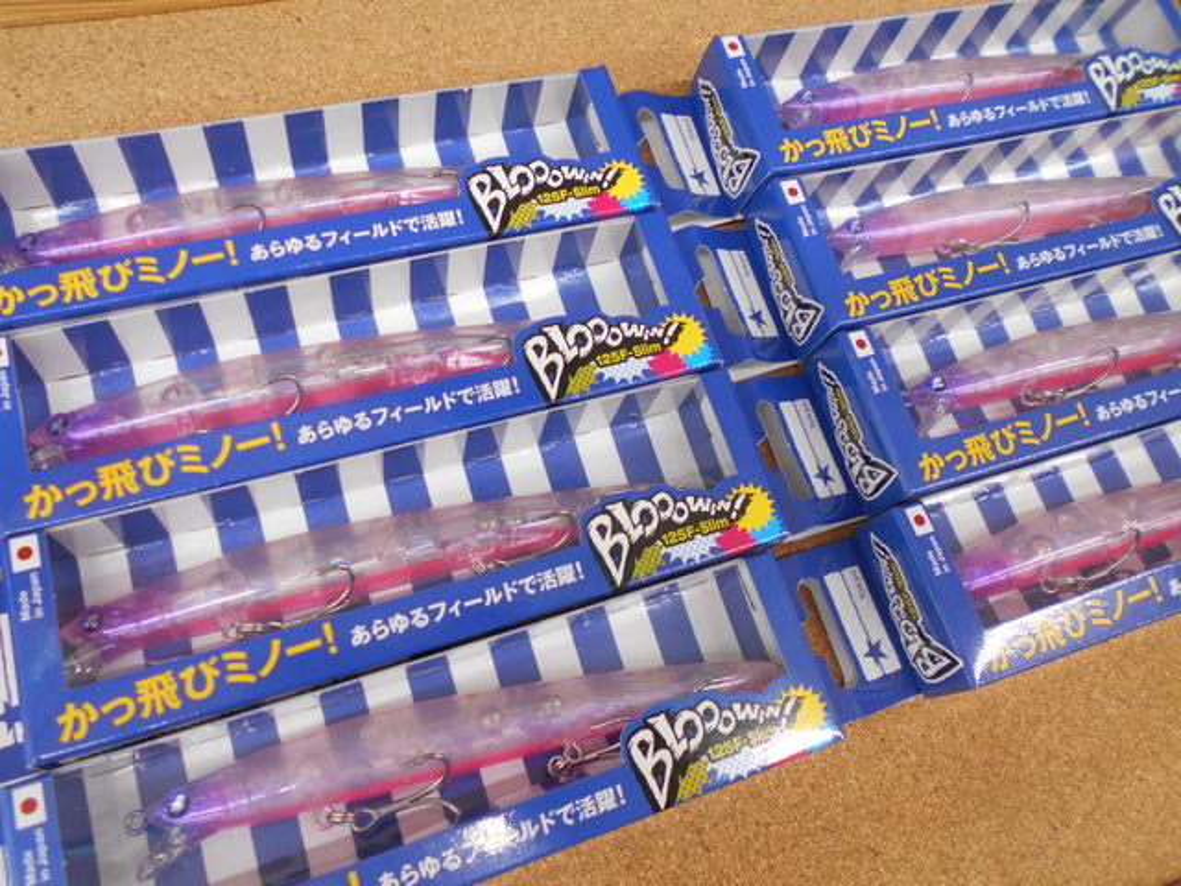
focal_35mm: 26
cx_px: 590
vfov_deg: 53.1
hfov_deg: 67.3
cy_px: 443
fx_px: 887
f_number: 3.2
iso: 125
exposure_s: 1/30
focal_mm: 4.6
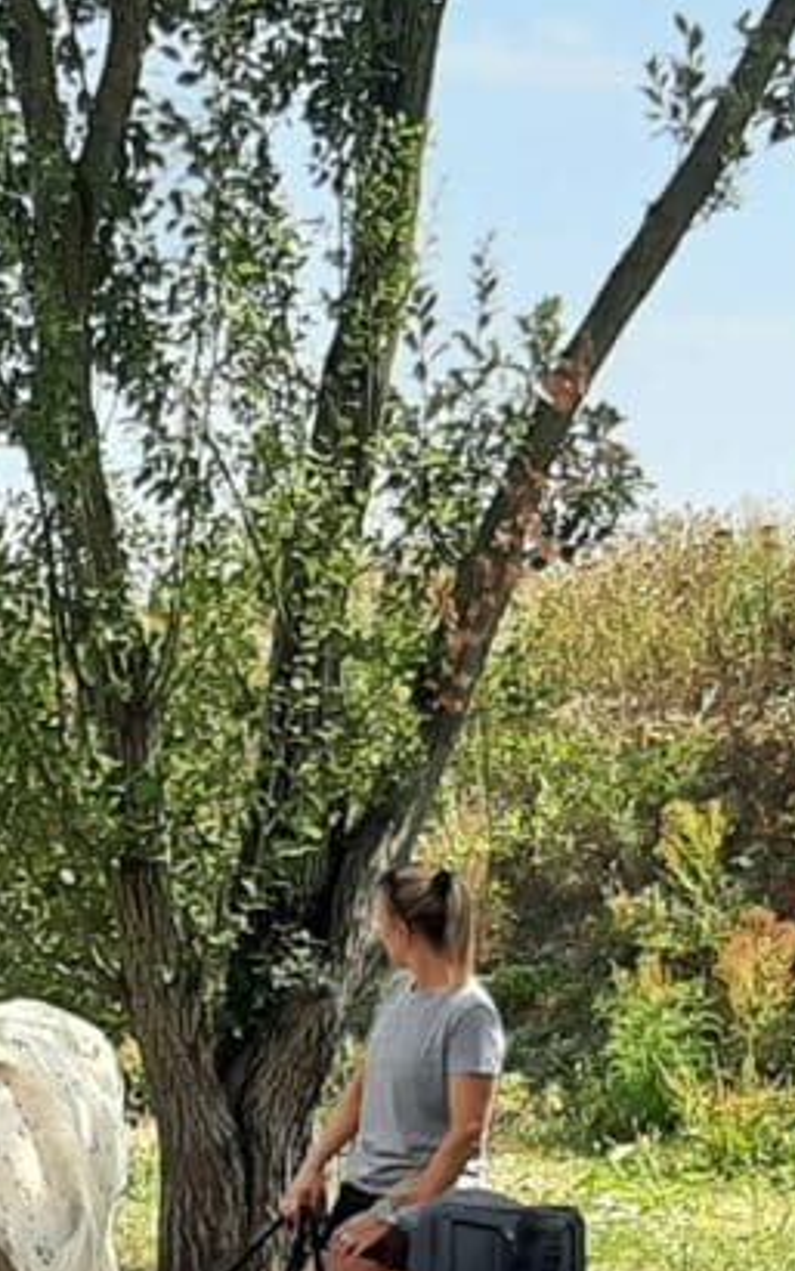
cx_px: -53
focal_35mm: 103
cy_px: 1429
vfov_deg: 19.3
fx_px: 3569
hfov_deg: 12.5
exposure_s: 1/1555
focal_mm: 3.93
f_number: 1.7
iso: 40
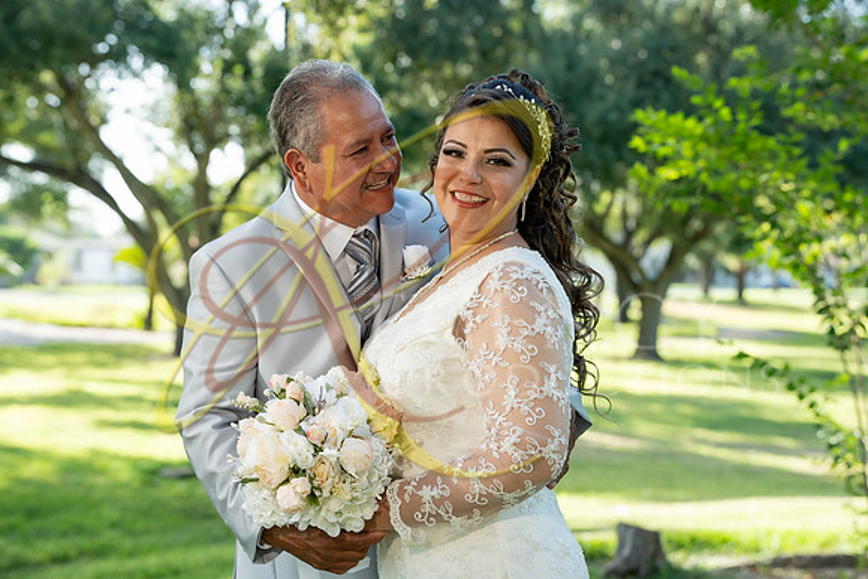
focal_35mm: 68
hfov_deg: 29.6
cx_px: 434
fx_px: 1640
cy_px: 290
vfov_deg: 20.0
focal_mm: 68
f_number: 4
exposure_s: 1/500
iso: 500
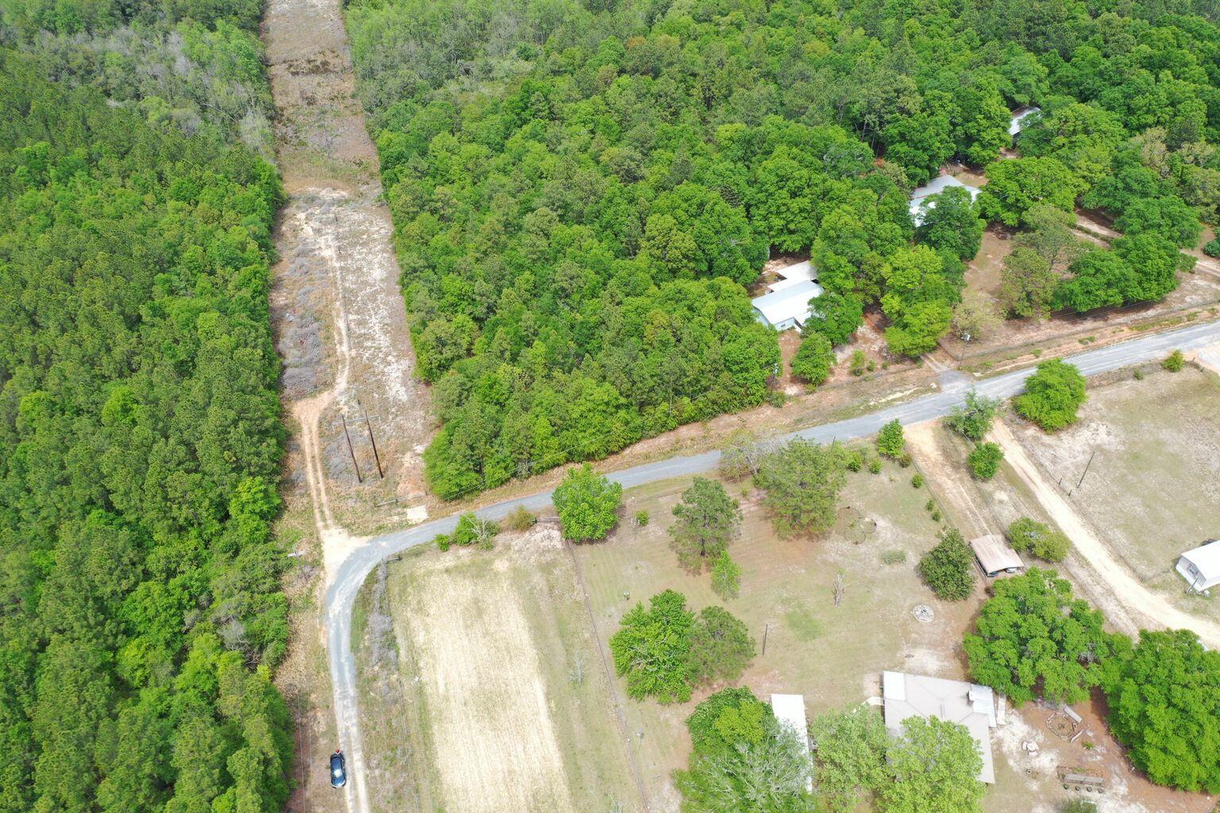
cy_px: 406
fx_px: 949
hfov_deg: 65.5
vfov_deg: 46.4
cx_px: 610
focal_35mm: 28
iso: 100
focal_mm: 10.26
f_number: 5
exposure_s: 1/240
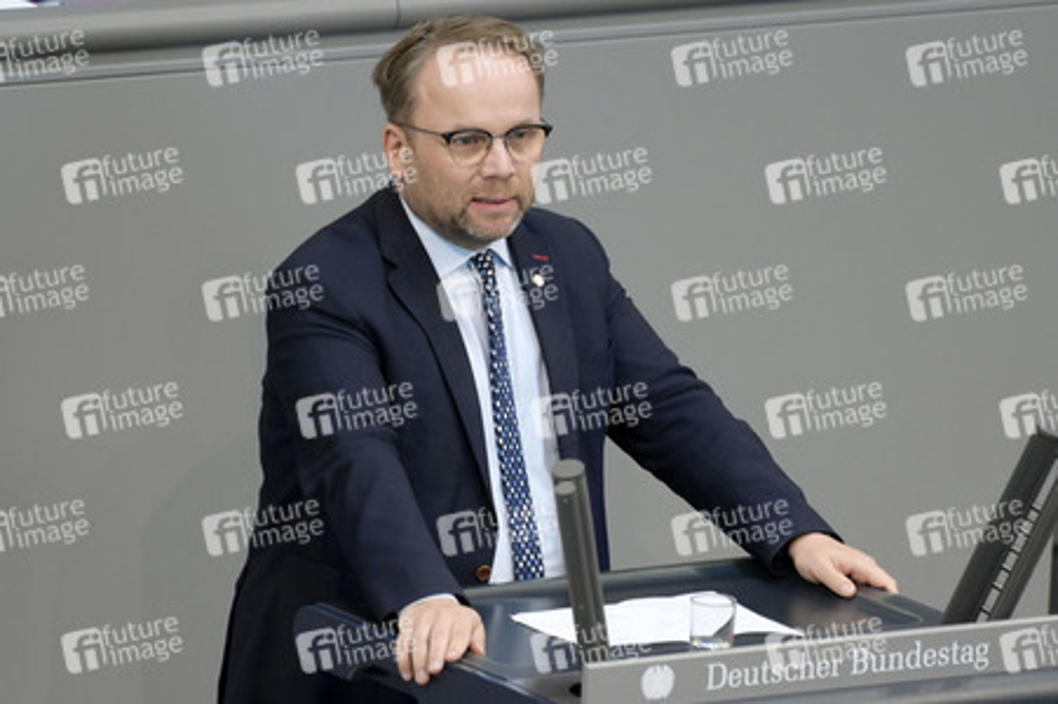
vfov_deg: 3.3
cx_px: 529
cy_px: 352
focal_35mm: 410
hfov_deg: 5.0
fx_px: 12040
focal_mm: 410
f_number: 5.6
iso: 8000
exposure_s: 1/320
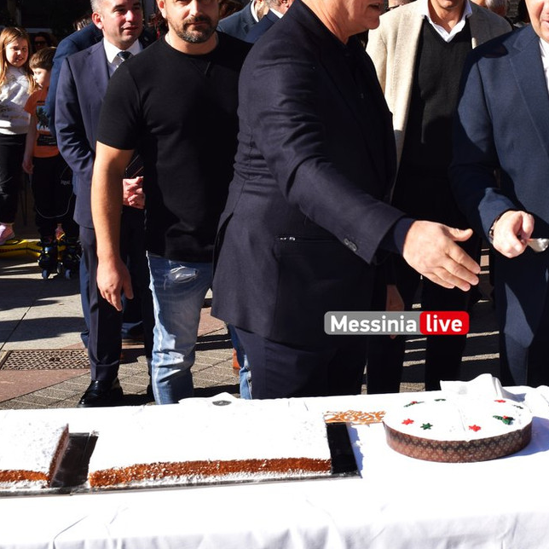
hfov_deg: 22.4
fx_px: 1364
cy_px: 222
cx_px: 459
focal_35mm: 76
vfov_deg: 22.7
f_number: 10
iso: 100
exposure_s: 1/200
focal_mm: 32
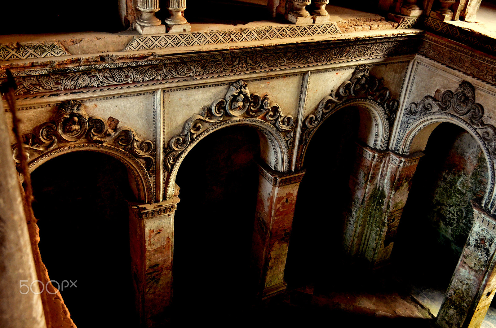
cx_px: 248
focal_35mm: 36
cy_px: 164
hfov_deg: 53.2
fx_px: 495
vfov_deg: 36.7
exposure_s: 1/8
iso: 3200
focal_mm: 24
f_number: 5.6
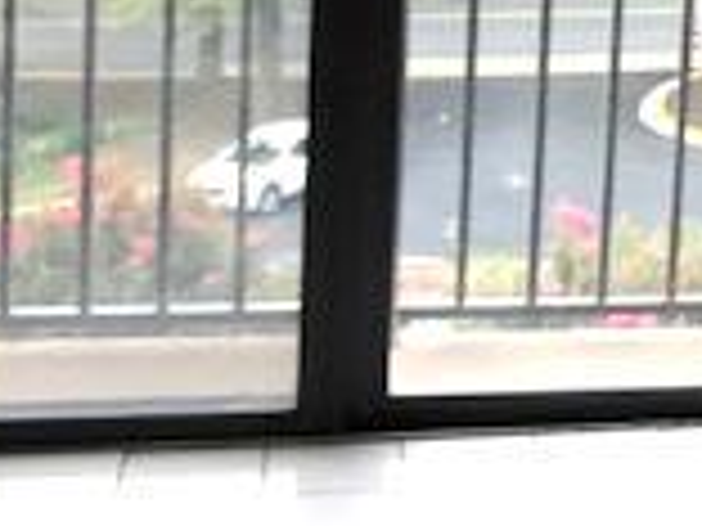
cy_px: -76
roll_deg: -4.6
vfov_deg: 12.6
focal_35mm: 115
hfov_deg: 15.3
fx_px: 2332
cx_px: 1161
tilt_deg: -7.4
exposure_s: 1/90
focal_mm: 3.99
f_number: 1.8
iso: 32
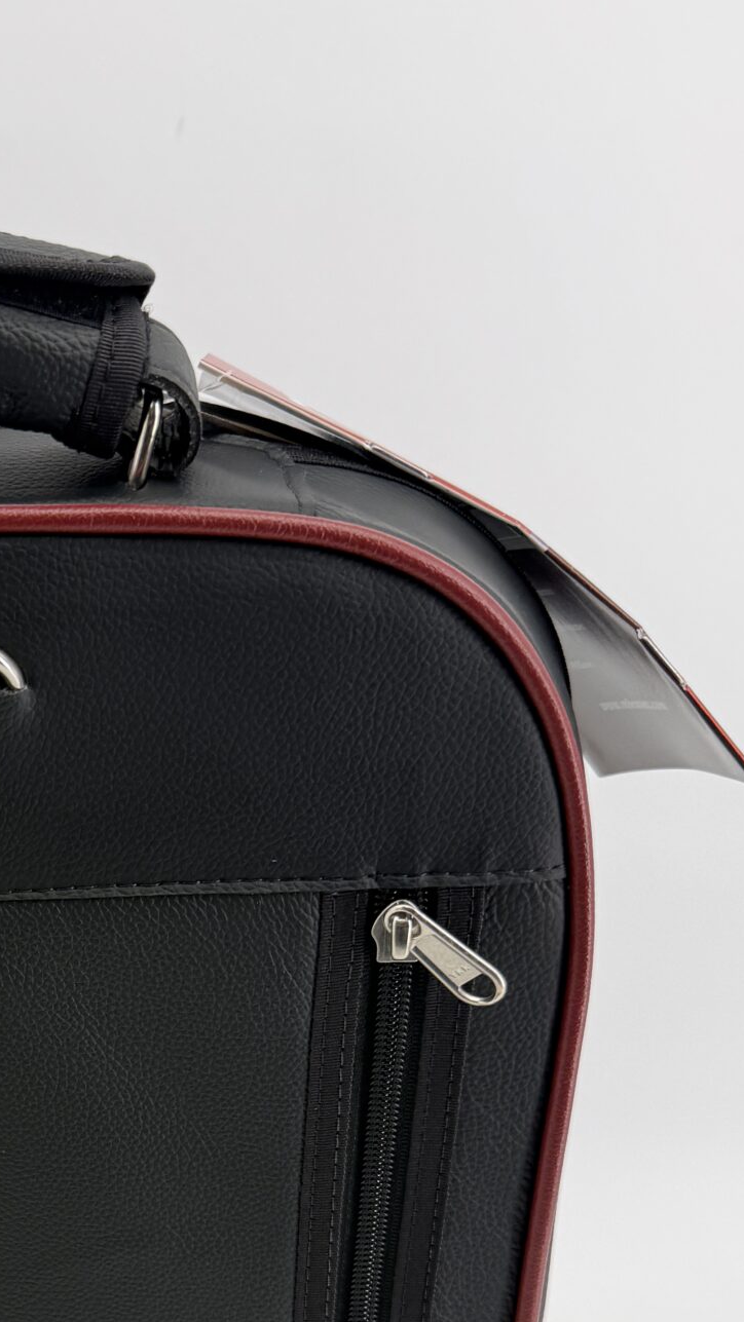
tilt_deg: -31.5
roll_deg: +2.4
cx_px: -91
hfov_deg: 21.7
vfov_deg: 37.5
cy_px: 1167
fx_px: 1824
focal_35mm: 52
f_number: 1.78
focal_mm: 6.76
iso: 80
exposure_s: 1/401
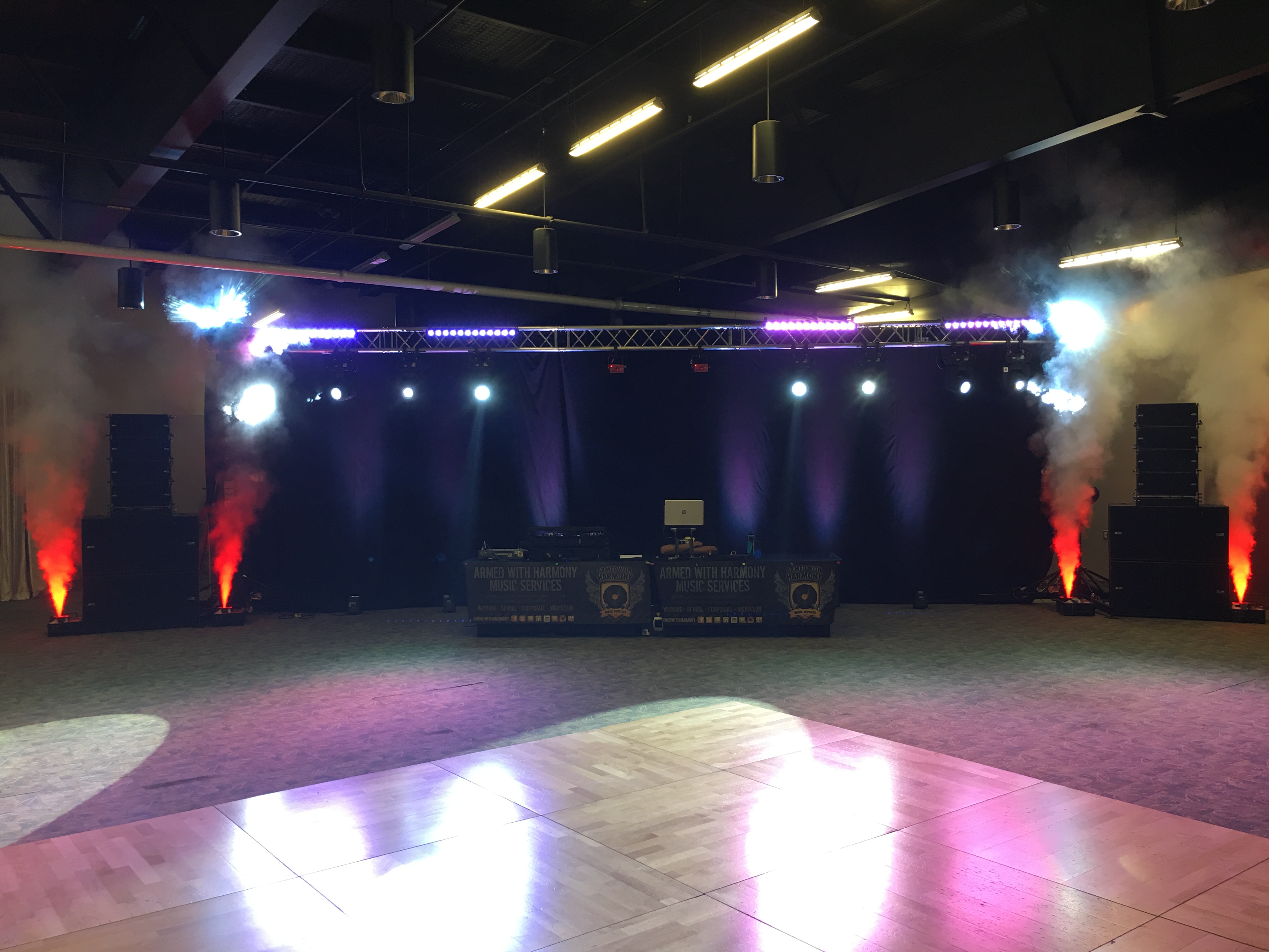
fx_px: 1063
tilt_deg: +0.0
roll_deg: +0.1
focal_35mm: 29
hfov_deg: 61.7
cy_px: 476
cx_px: 634
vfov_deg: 48.2
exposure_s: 1/15
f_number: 2.2
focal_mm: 4.15
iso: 25
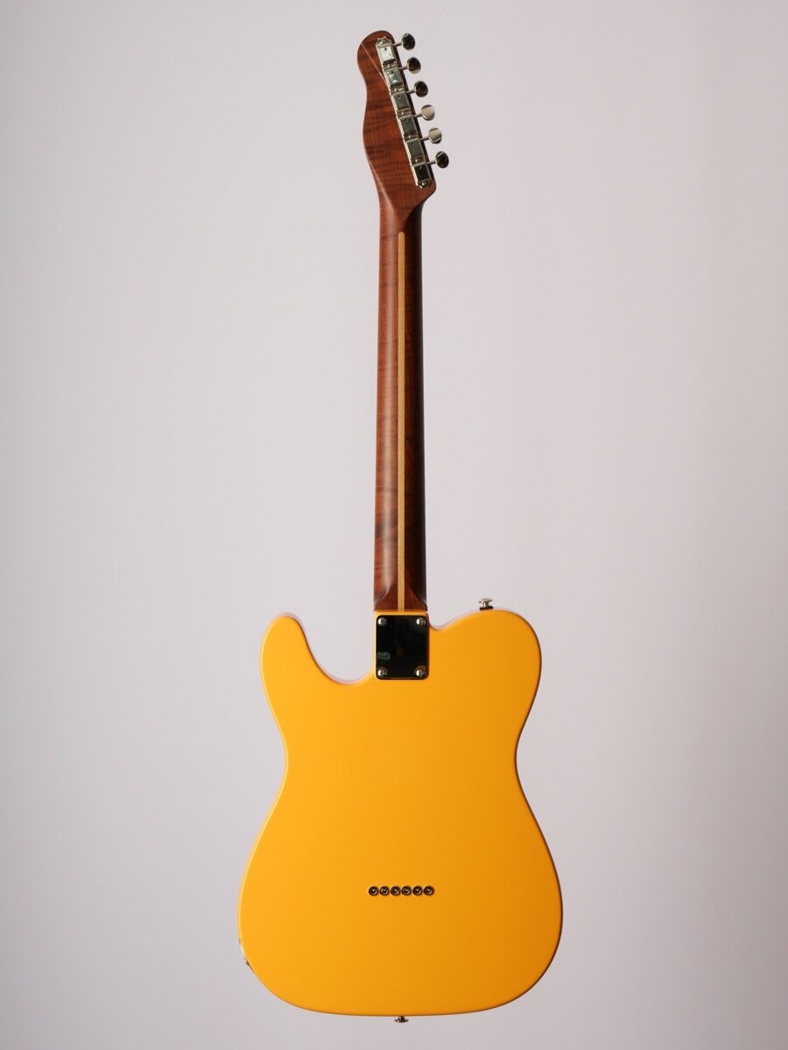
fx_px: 2792
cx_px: 394
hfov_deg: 16.1
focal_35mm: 92
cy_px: 525
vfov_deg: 21.3
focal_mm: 46
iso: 200
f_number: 7.1
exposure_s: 1/200
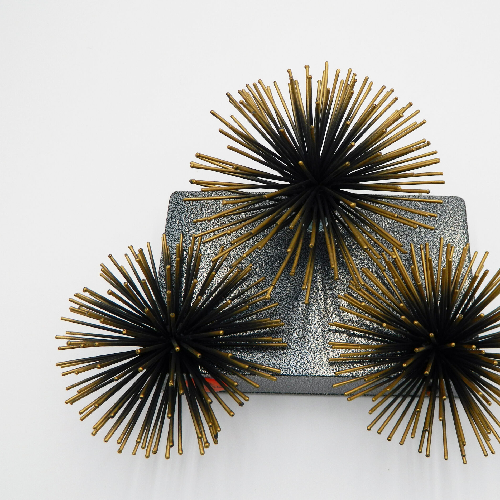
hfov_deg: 44.5
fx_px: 605
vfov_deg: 44.9
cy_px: 247
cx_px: 320
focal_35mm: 37
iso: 80
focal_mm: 5.6
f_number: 3.2
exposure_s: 1/400
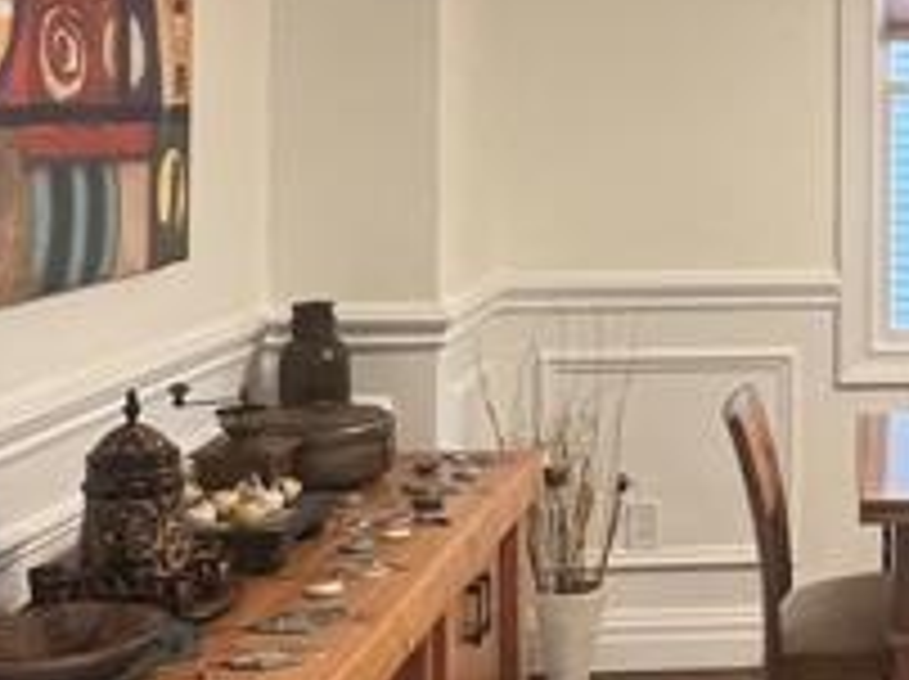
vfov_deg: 21.9
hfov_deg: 26.2
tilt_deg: +0.8
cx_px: 1094
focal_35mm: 66
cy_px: 113
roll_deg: +0.6
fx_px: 1731
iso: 160
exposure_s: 1/60
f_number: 1.8
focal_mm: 1.57
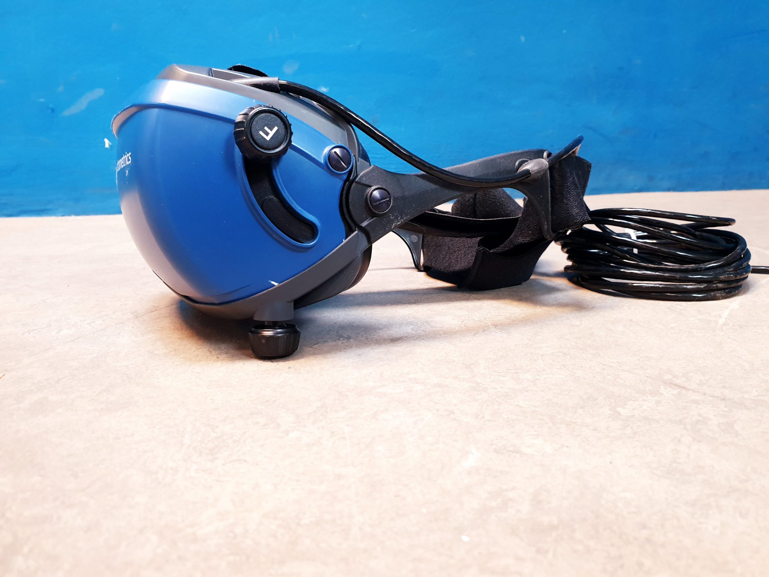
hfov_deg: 67.3
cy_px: 288
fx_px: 578
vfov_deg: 53.1
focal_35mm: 26
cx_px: 384
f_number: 2.4
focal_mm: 4.3
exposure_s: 1/33
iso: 320
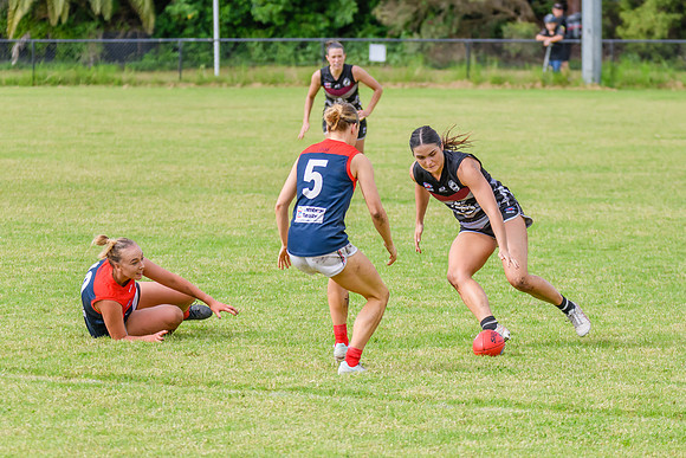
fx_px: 5770
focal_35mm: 303
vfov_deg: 4.5
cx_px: 391
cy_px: 215
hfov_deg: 6.8
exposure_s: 1/2000
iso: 800
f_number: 5.6
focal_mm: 180
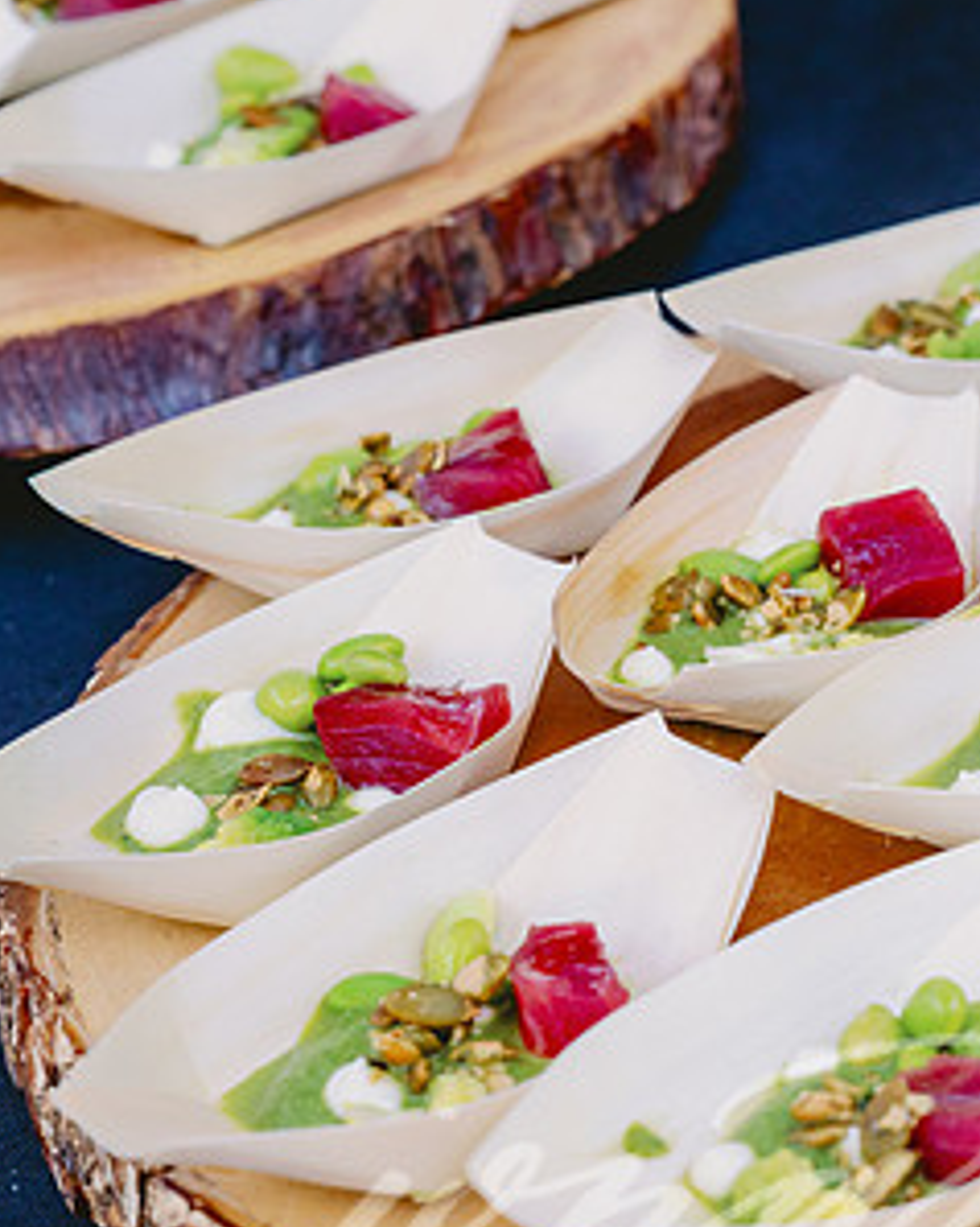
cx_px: 1120
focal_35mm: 128
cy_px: 731
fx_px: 4645
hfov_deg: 11.8
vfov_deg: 15.0
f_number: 7.1
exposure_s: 1/400
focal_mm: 70
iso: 400
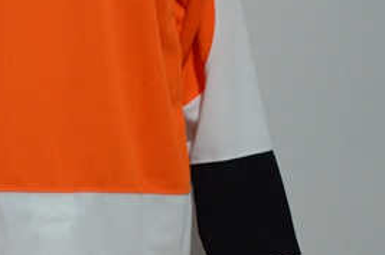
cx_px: -157
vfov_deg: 7.2
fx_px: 2018
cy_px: 22
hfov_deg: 10.6
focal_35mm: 189
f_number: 4.5
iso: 4000
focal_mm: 42
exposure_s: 1/80
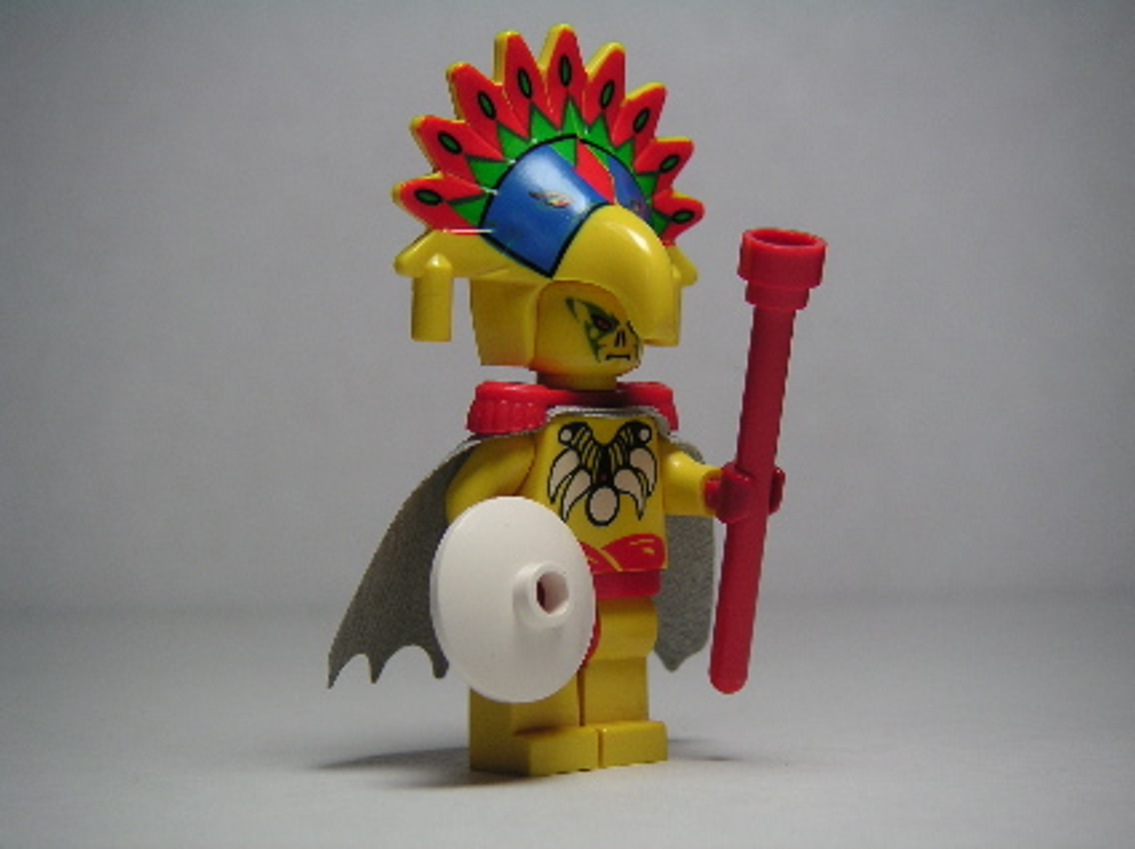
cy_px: 424
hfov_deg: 26.4
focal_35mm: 74
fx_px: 2424
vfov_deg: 19.9
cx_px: 568
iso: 50
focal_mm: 11.5
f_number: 3.2
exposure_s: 1/90
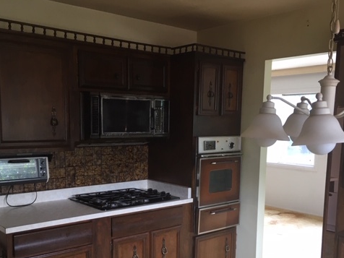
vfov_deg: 36.4
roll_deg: -1.7
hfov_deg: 47.8
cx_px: 161
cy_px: 172
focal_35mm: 39
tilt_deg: -7.4
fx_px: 388
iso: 64
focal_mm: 4.15
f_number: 2.2
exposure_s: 1/30
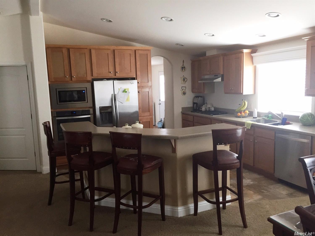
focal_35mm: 29
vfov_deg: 48.2
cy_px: 118
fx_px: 264
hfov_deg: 61.7
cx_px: 158
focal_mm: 4.15
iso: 50
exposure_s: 1/30
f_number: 2.2
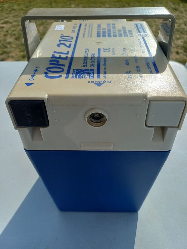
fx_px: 180
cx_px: 94
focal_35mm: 25
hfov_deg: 54.9
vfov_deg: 69.4
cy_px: 124
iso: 50
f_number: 1.8
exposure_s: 1/1795
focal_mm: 4.65
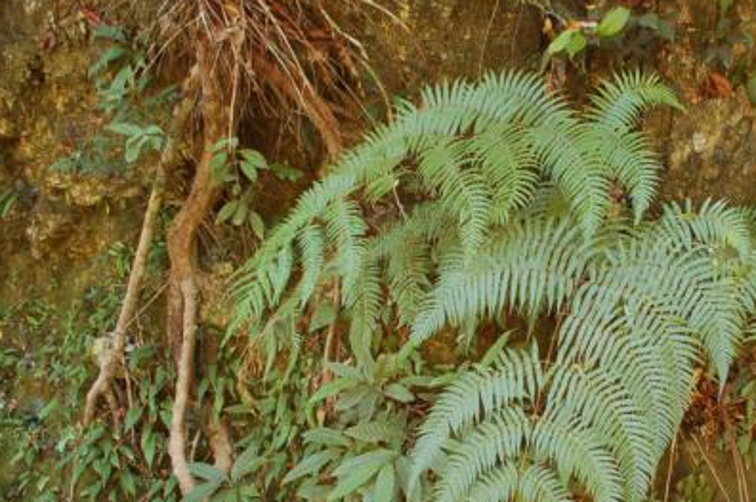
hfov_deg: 38.7
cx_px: 561
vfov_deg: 26.7
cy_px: 361
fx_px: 1049
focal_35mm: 50
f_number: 4
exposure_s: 1/13
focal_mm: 22
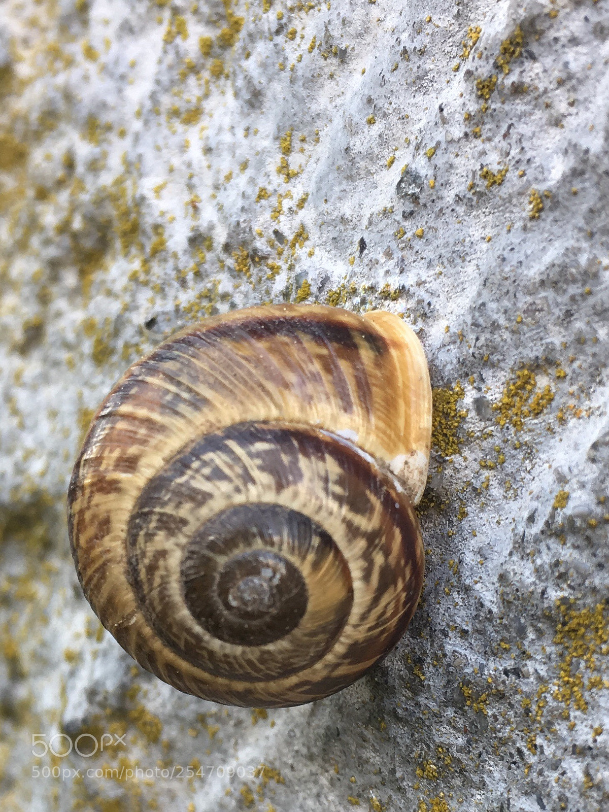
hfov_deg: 48.2
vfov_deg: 61.7
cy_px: 406
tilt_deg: -4.3
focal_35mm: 29
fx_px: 680
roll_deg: -2.0
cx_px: 304
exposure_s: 1/100
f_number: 2.2
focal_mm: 4.15
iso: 32
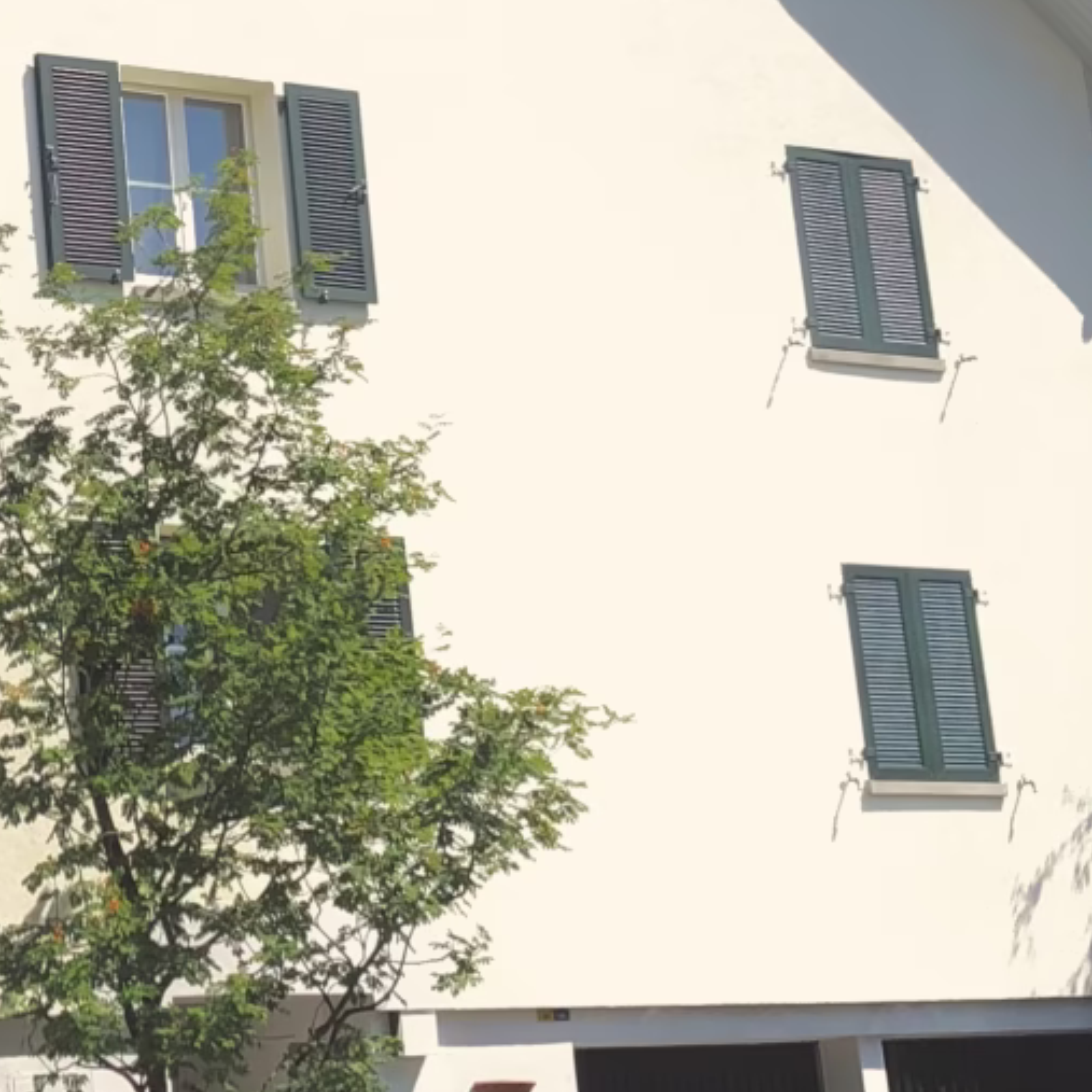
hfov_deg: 16.8
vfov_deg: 17.3
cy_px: 246
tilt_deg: +14.7
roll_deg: +4.1
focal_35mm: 100
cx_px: -118
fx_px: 3569
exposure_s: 1/1656
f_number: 1.8
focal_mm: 4
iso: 20
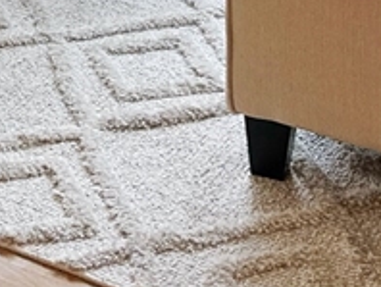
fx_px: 1366
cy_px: -324
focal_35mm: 124
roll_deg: +1.6
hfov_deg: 15.0
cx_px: -152
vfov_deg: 10.7
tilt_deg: -11.9
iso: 64
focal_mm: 6.86
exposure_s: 1/120
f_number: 1.78
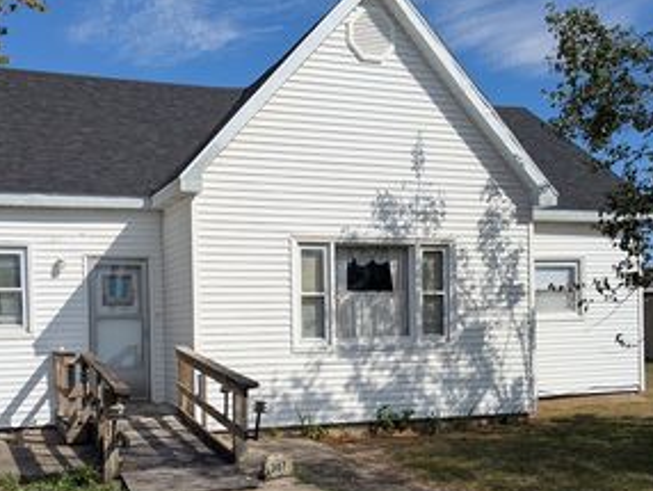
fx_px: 793
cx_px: 269
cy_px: 333
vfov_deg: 34.0
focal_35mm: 42
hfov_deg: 44.6
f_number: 1.85
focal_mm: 6.81
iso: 63
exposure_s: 1/4348
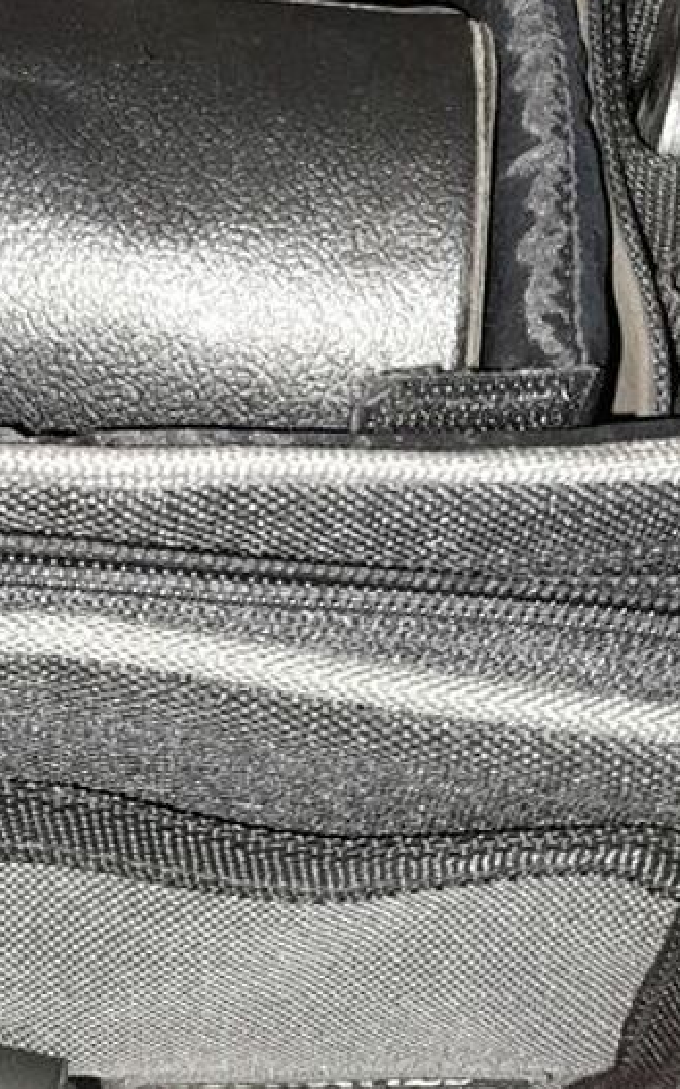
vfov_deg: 26.9
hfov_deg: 17.8
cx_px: 60
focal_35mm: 72
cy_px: -13
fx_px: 2136
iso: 500
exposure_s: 1/50
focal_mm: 4
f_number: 1.8
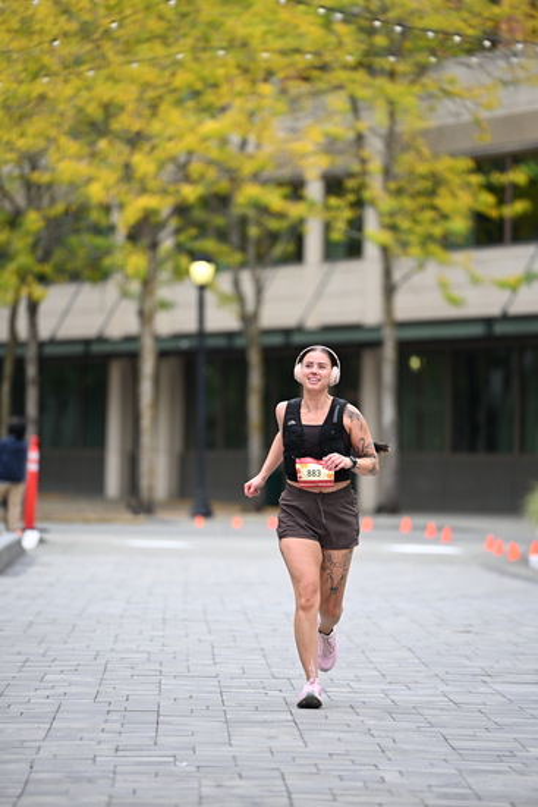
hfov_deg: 6.9
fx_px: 4480
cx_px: 269
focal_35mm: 200
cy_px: 404
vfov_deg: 10.3
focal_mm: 200
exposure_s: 1/2000
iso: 640
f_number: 2.8
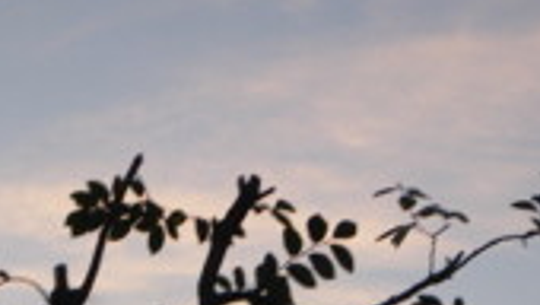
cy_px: 375
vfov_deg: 9.9
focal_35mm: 121
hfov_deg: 17.6
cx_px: 403
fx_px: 1734
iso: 64
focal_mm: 7.5
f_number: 4.2
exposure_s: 1/60
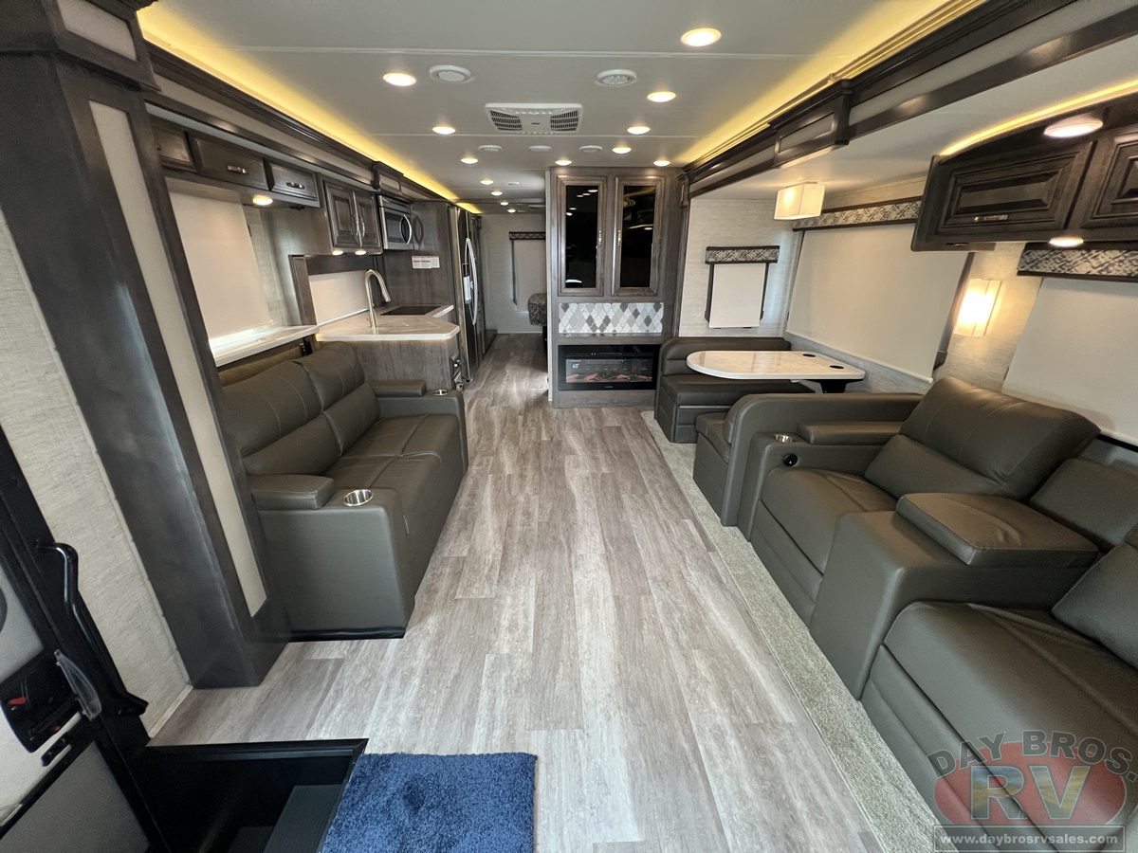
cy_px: 426
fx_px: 427
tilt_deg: -20.8
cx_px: 569
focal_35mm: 13
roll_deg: +1.4
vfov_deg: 89.9
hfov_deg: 106.2
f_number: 1.8
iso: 400
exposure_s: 1/60
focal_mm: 1.57
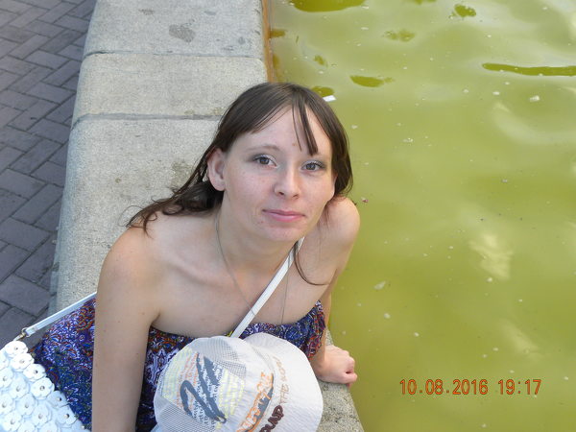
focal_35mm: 46
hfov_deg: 41.2
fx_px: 765
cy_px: 216
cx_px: 288
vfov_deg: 31.5
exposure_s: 1/60
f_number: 3.2
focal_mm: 8.2
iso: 126
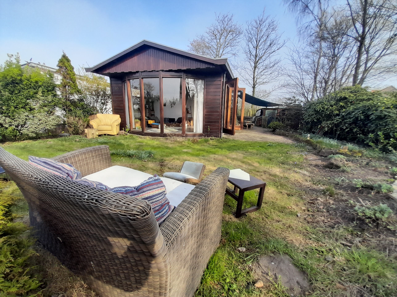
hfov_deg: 106.2
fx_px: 149
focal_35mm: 13
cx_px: 198
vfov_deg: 89.9
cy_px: 148
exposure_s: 1/467
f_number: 2.2
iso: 40
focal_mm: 1.13
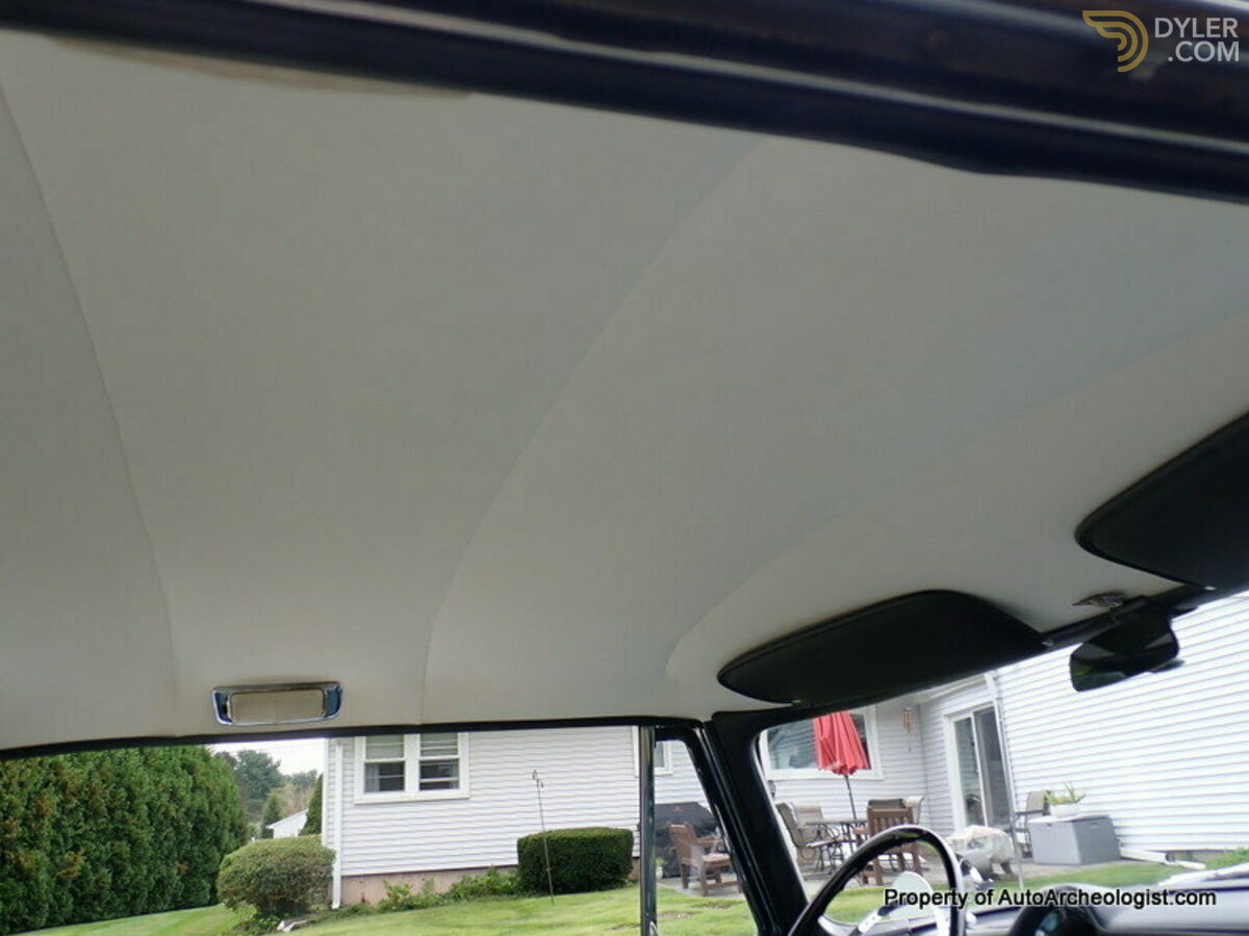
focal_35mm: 30
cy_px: 468
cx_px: 624
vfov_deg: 46.8
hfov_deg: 60.0
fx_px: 1082
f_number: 3.2
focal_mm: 5.4
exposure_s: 1/100
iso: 100
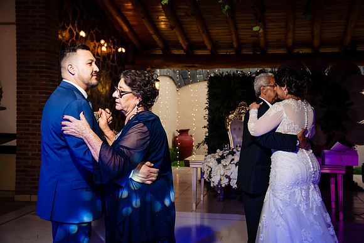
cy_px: 122
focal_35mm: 48
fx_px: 485
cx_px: 182
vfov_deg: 28.1
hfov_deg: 41.1
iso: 2000
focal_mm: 48
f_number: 6.3
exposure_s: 1/200
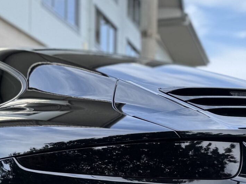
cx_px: 183
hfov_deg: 22.3
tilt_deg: -1.4
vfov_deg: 16.4
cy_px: 205
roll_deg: -2.0
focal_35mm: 87
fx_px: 618
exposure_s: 1/1901
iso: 80
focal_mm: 6.76
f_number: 1.78
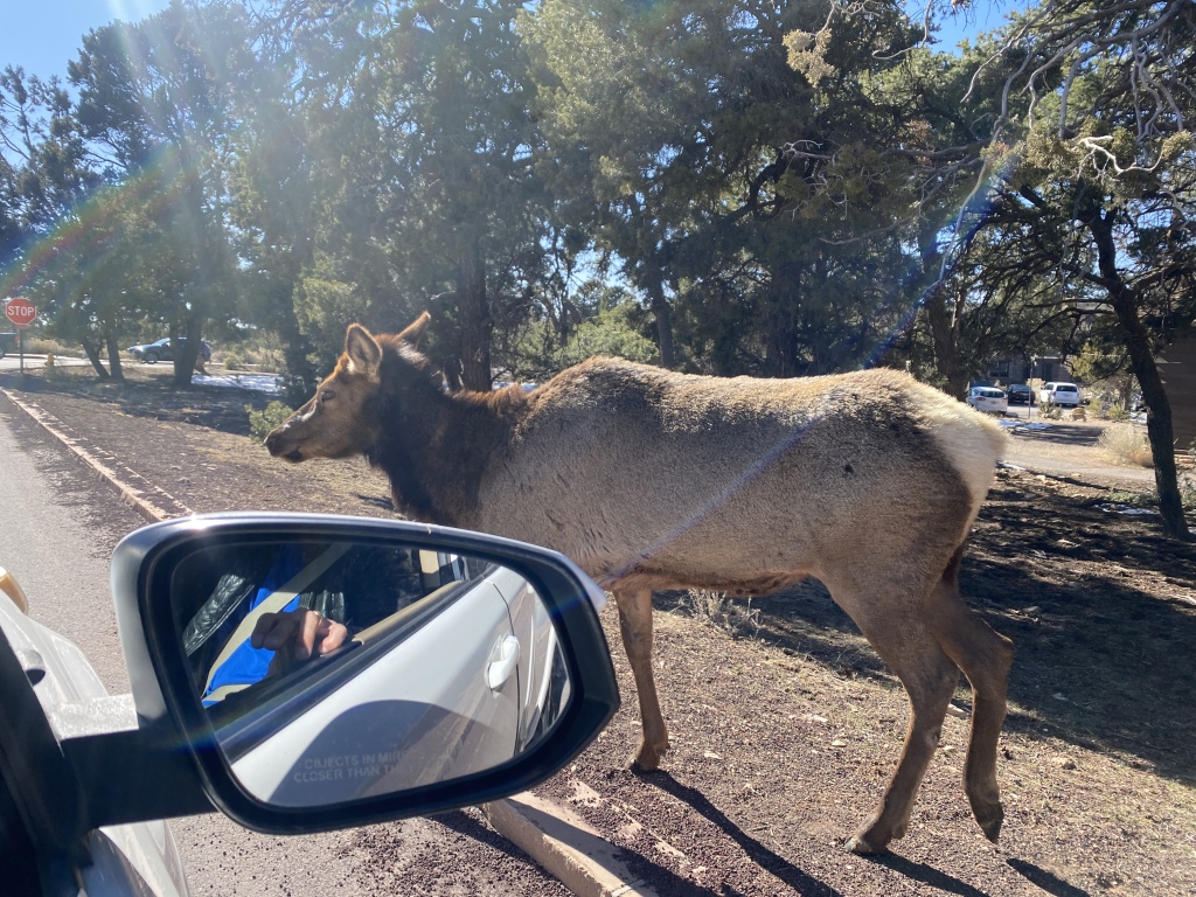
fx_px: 898
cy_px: 448
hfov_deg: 67.3
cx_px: 598
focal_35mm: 26
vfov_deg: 53.1
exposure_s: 1/788
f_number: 1.8
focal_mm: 4.25
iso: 32
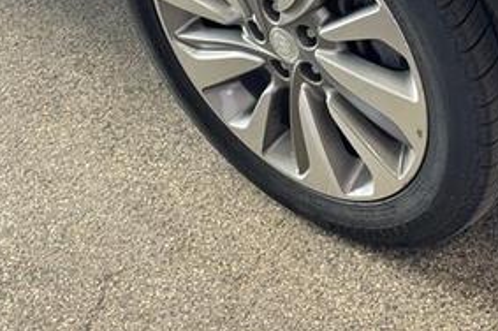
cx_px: 373
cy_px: 5
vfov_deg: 15.1
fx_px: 1230
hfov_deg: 22.7
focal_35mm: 89
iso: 100
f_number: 1.78
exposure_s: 1/120
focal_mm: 6.76
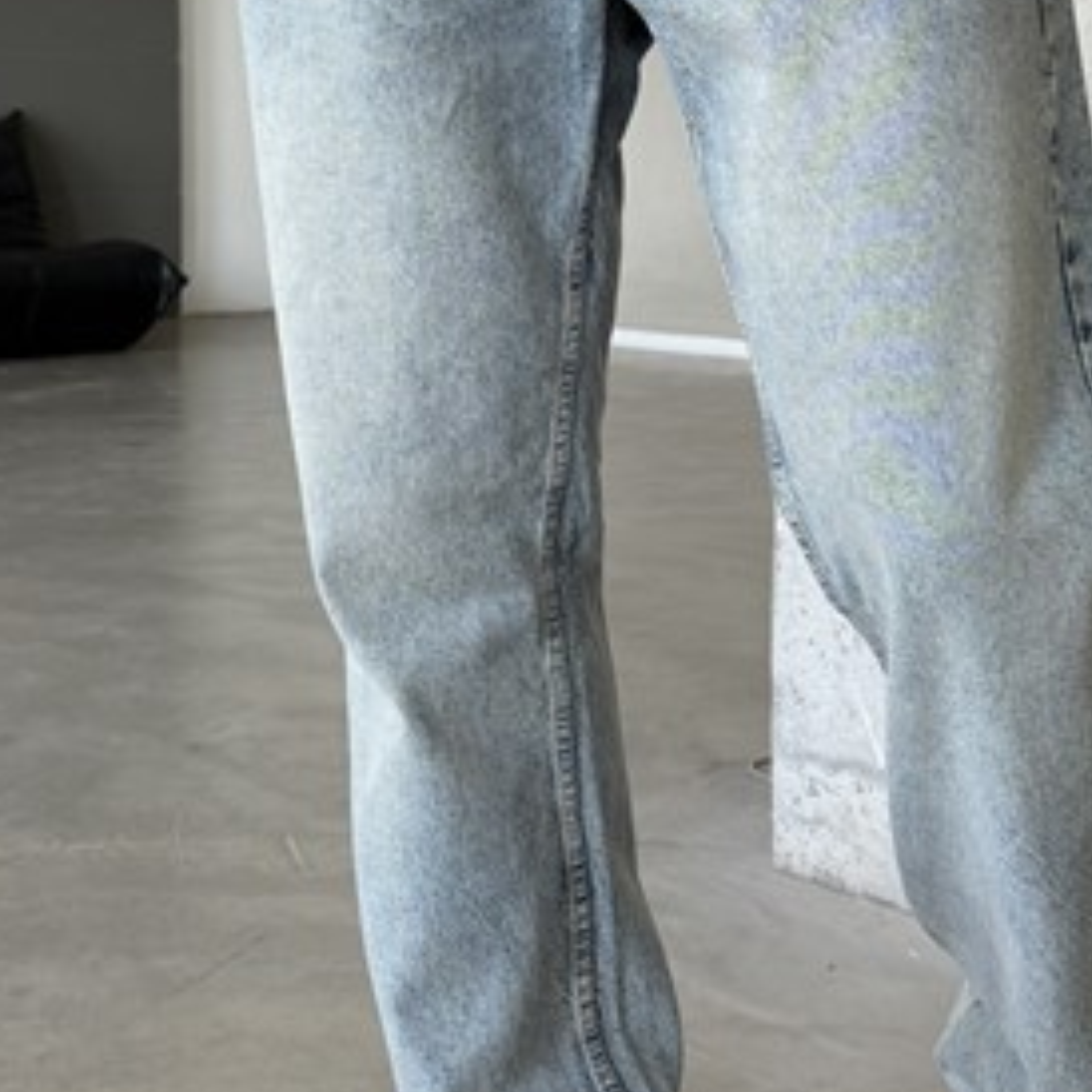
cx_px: 598
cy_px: 259
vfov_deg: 27.3
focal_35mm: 62
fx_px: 2213
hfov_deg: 27.7
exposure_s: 1/121
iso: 100
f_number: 1.78
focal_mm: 6.76
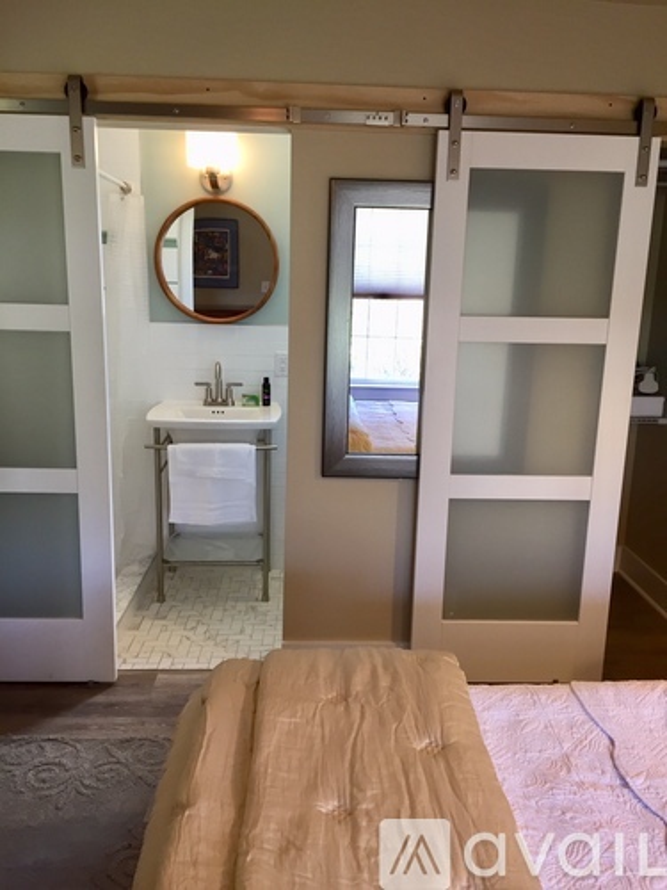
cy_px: 445
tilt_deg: -12.0
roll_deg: -2.2
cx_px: 334
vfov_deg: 61.7
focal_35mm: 29
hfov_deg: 48.2
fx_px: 745
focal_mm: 4.15
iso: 64
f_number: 2.2
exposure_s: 1/30
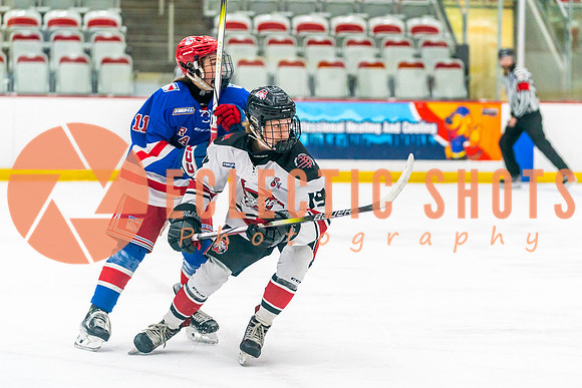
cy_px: 195
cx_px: 306
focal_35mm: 143
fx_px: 2314
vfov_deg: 9.6
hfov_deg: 14.3
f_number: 2.8
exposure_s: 1/1000
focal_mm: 111
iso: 3200
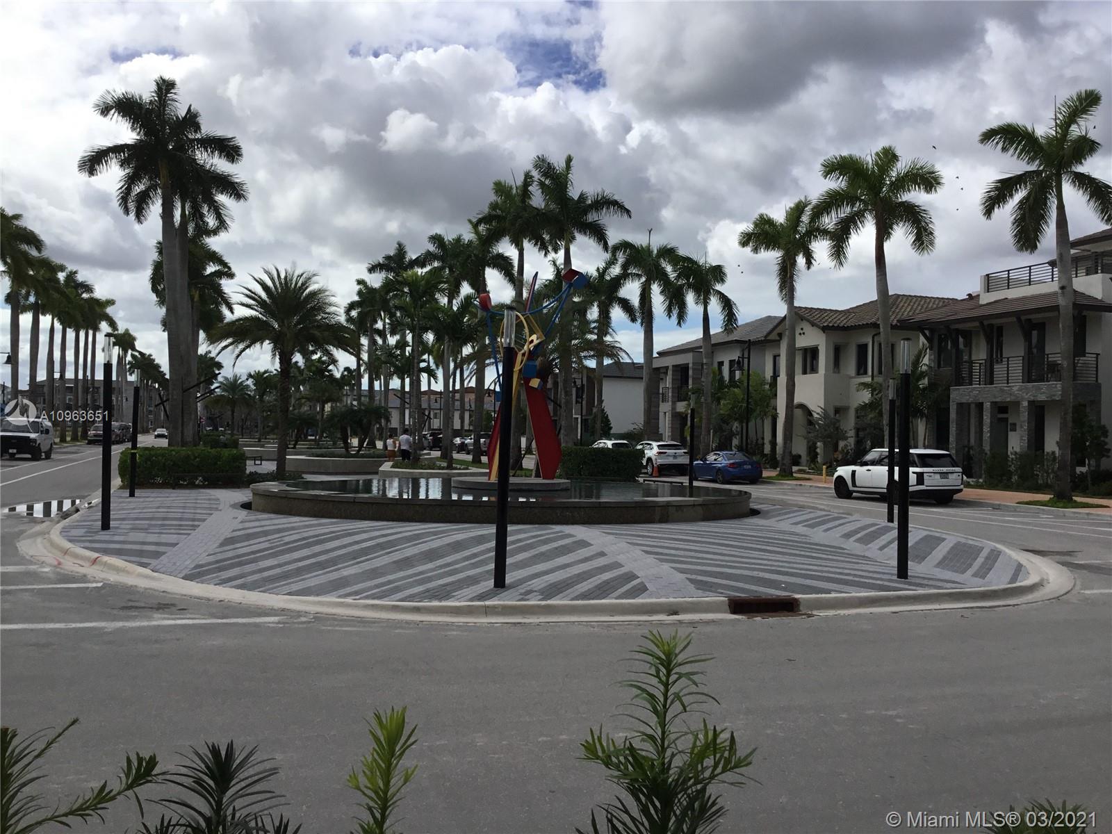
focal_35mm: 31
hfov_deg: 58.4
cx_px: 556
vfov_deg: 45.4
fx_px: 996
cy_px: 417
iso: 25
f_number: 2.4
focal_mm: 3.3
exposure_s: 1/2398
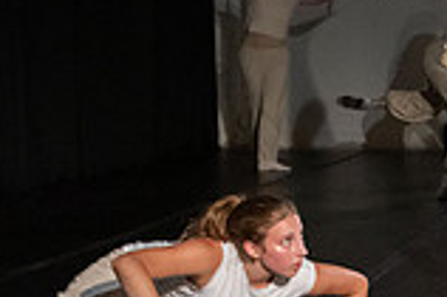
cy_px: 123
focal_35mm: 103
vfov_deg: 13.3
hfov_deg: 17.6
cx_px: 690
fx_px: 1278
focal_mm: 28
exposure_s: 1/400
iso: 6400
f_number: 5
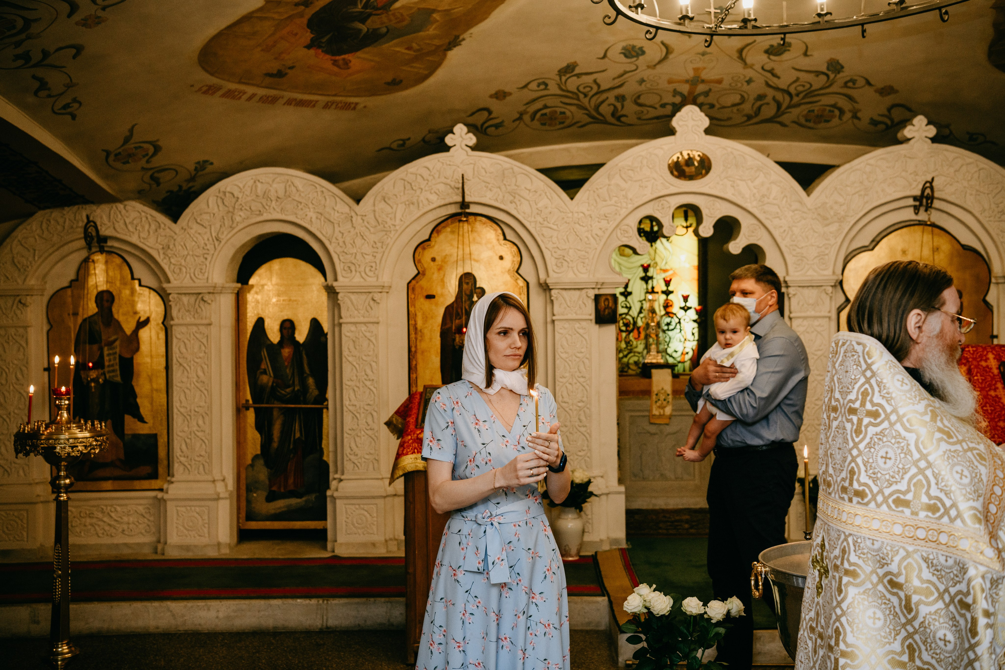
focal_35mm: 43
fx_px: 1202
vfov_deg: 31.2
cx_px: 502
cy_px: 335
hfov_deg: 45.4
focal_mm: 42
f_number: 3.5
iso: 500
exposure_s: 1/160
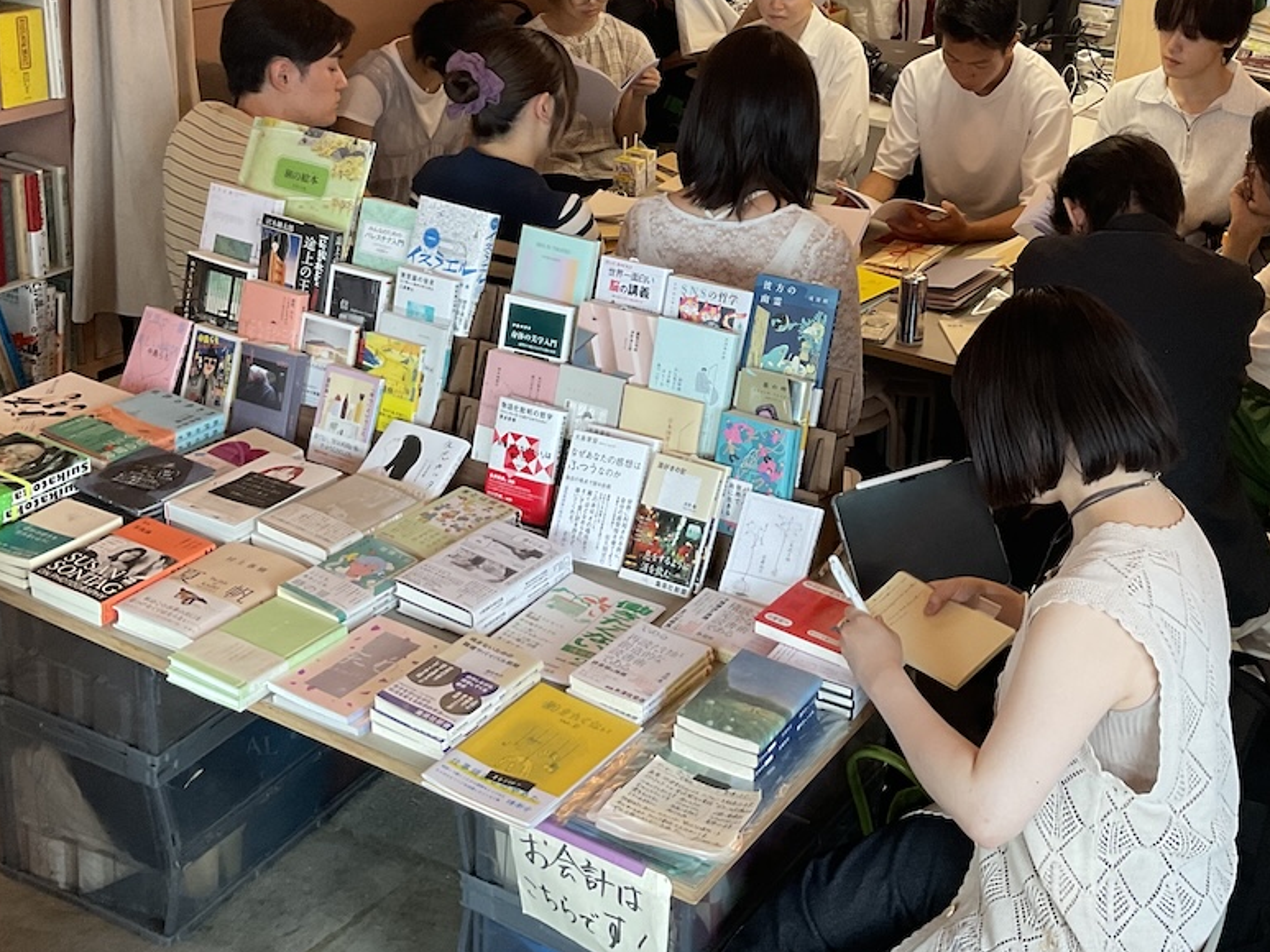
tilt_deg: -17.2
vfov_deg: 29.7
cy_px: 213
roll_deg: -3.1
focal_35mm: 48
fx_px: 1761
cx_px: 836
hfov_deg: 39.2
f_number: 1.8
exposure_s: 1/60
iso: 100
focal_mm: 3
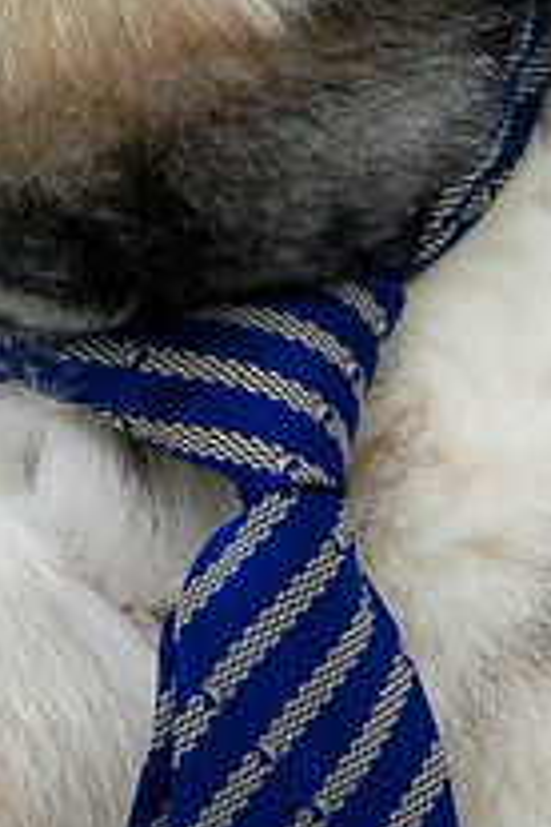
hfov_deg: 2.6
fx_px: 12006
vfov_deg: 3.9
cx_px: 236
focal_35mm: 523
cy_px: 184
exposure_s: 1/50
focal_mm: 80
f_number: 8
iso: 125
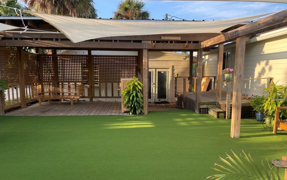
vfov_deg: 44.5
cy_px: 100
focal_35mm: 28
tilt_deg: -8.2
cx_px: 143
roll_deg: -0.5
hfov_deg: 66.5
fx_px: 219
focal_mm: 4.2
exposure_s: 1/381
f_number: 1.6
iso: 32
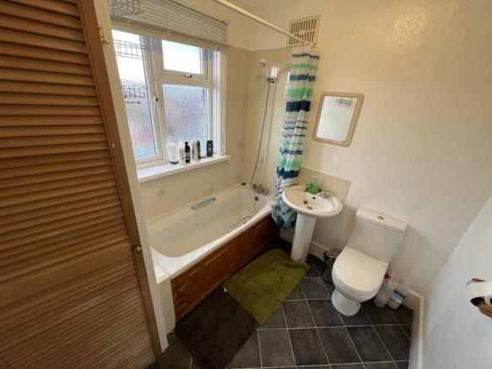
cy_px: 184
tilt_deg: -24.4
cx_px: 246
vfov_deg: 89.9
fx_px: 185
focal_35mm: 13
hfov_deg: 106.2
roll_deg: -3.9
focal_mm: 1.57
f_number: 1.8
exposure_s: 1/100
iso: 160
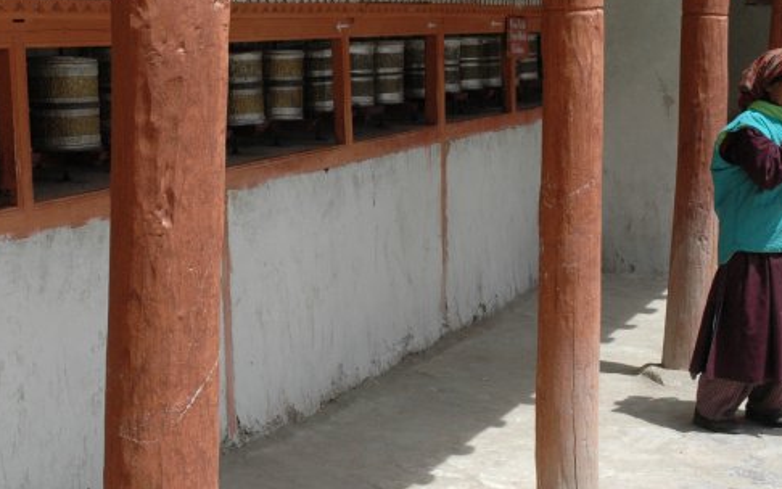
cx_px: 329
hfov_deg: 26.8
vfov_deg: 16.9
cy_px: 209
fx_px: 1641
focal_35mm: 77
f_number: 13
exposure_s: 1/400
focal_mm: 34
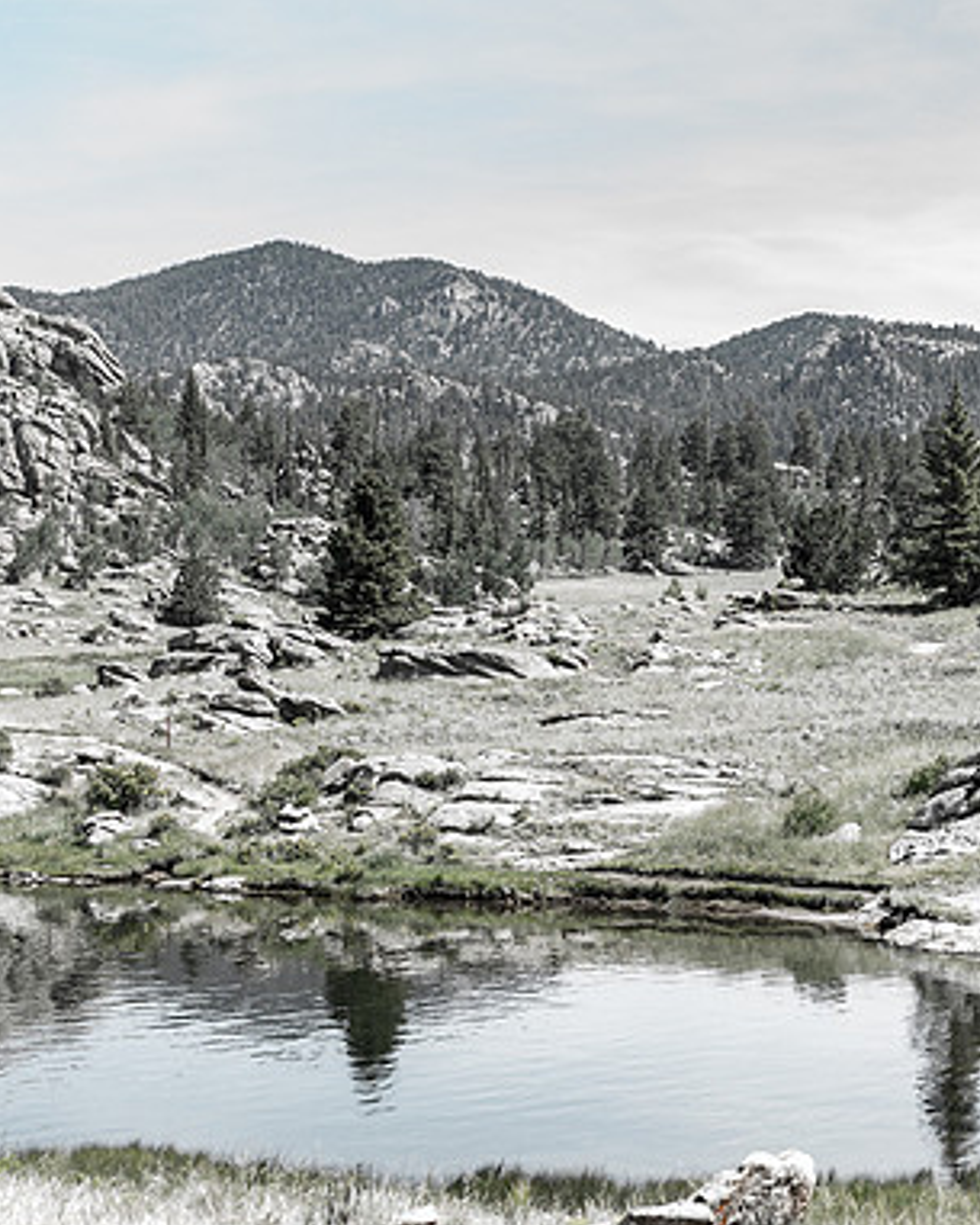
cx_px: 537
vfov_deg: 19.2
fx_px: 3624
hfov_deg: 15.4
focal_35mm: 100
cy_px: 617
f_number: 13
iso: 800
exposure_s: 1/1250
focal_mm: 70
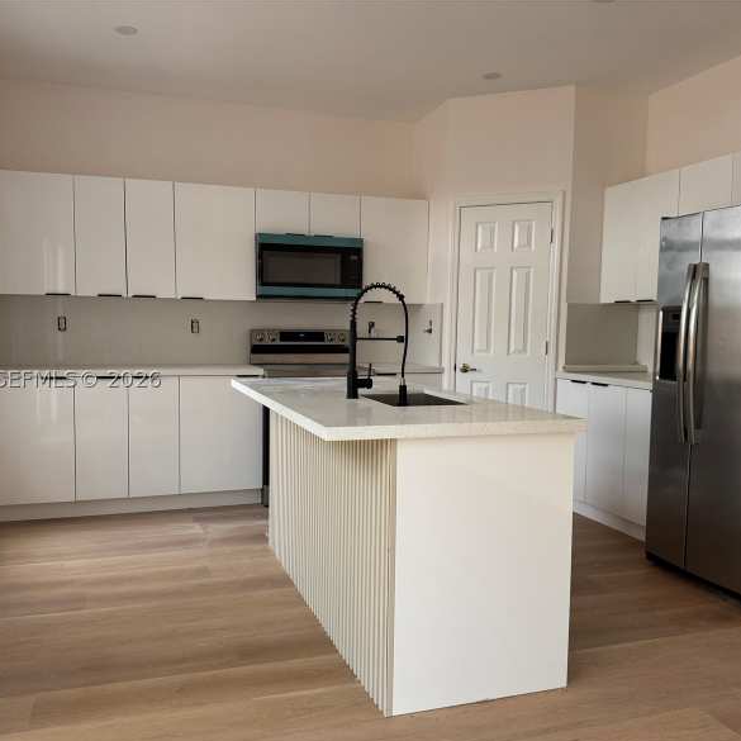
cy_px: 379
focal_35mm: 29
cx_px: 355
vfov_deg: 55.6
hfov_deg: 55.6
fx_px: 702
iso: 160
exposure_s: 1/121
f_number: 1.78
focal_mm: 6.76
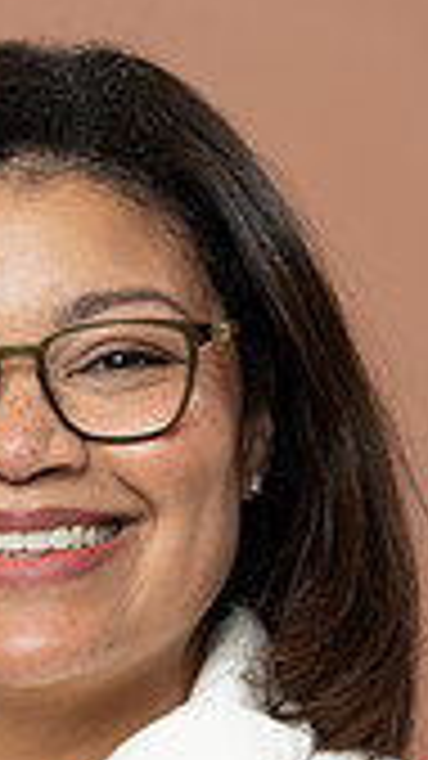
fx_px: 5228
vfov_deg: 8.3
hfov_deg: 4.7
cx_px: 68
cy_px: 868
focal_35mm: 259
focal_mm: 93
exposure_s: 1/160
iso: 320
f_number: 4
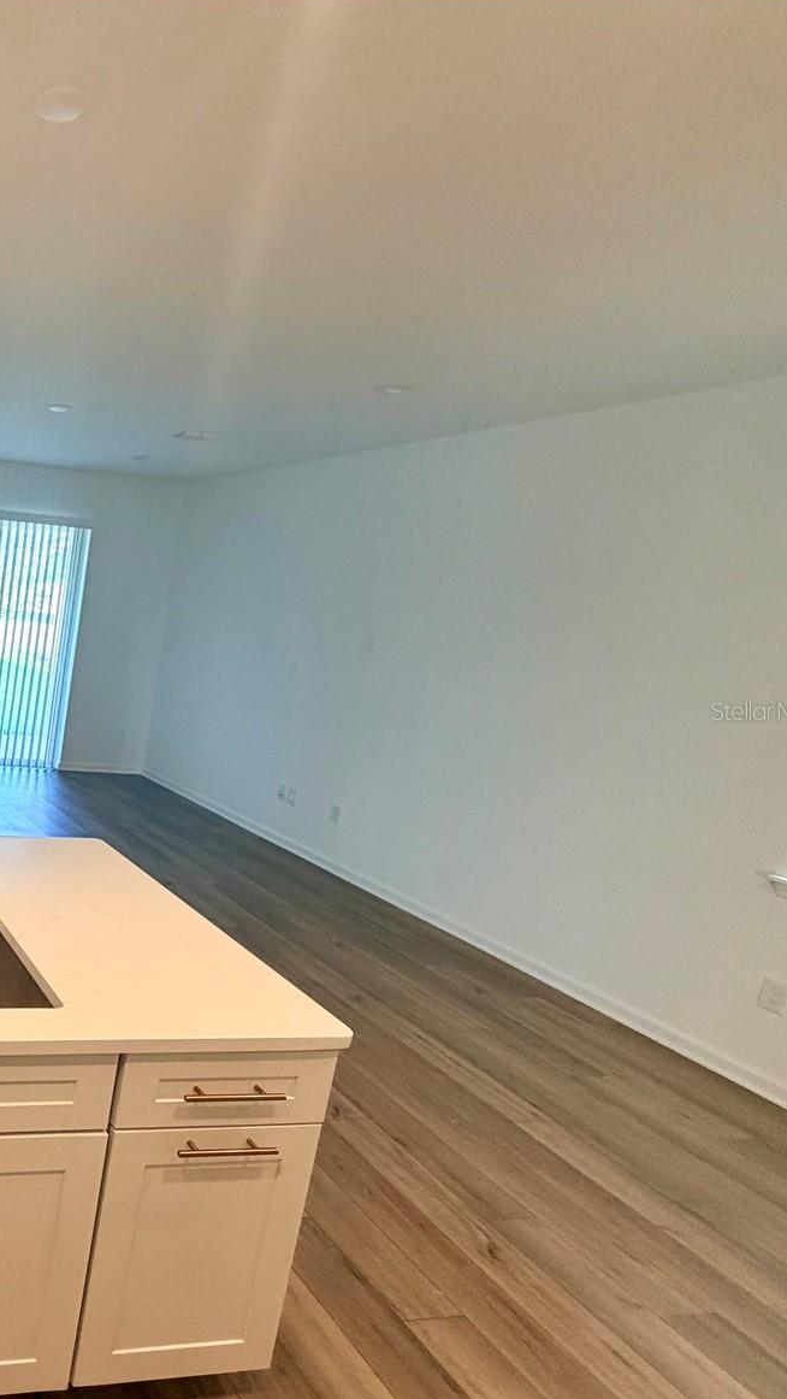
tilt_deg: -9.1
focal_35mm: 21
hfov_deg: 39.8
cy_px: 710
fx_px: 779
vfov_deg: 83.8
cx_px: -138
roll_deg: -4.7
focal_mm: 2.22
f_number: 2.2
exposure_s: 1/120
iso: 160
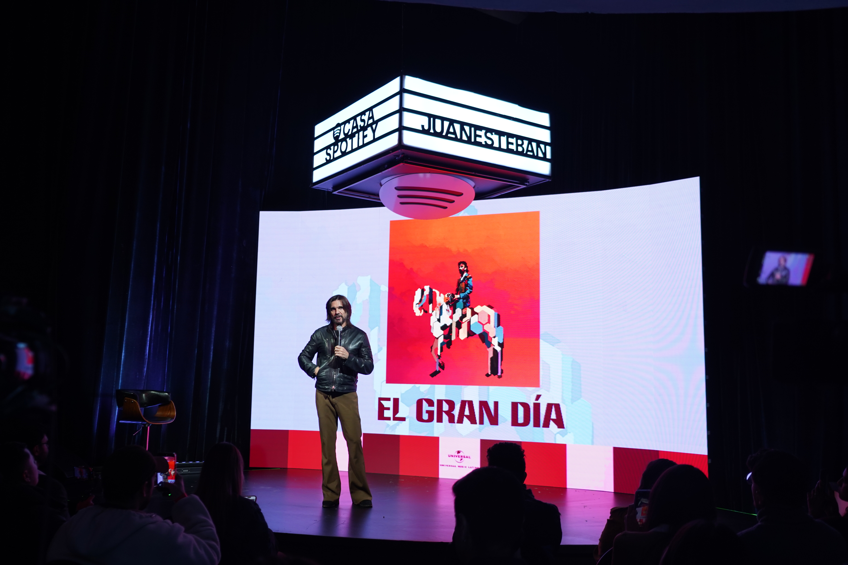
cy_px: 282
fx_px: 707
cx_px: 424
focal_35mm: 30
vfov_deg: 43.6
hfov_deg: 61.9
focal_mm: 30
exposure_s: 1/125
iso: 1000
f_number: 4
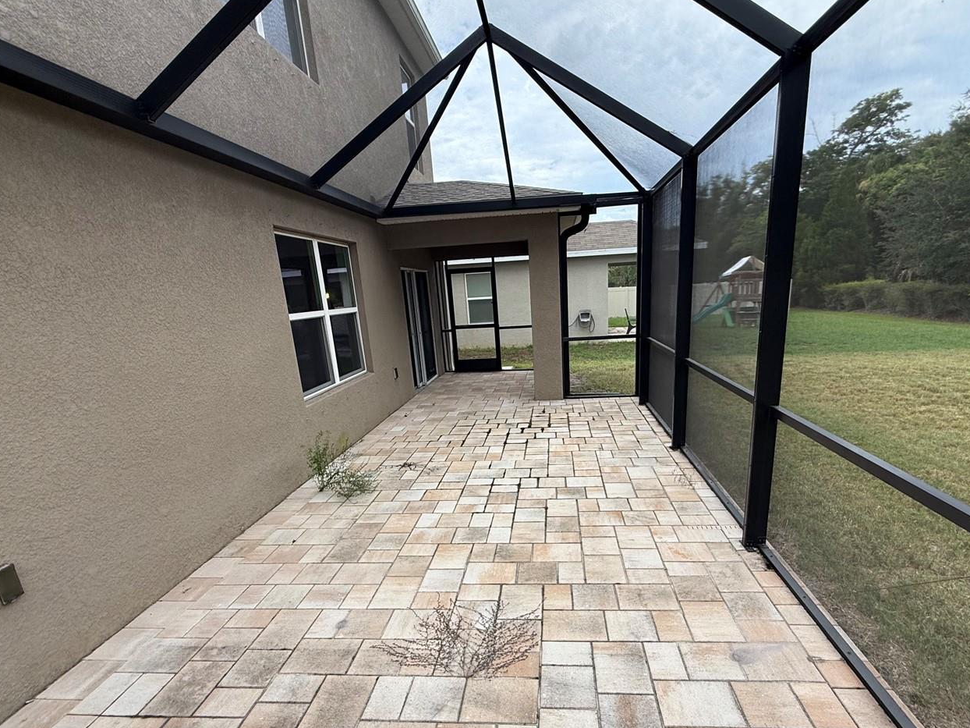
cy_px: 436
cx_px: 519
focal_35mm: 18
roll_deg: +2.9
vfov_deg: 70.9
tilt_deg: -17.4
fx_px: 504
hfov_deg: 87.6
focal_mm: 2.22
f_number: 2.2
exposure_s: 1/455
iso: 50
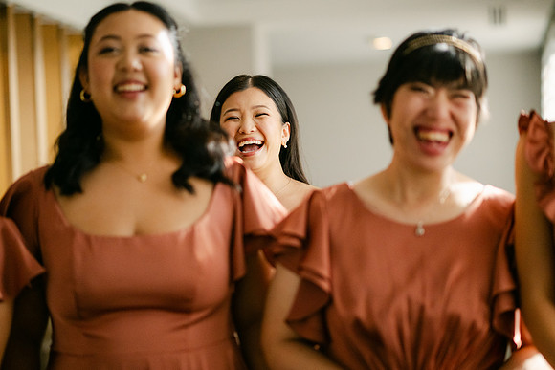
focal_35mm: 87
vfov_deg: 15.7
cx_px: 278
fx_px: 1343
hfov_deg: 23.4
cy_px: 185
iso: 2800
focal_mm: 85
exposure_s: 1/6400
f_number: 1.8
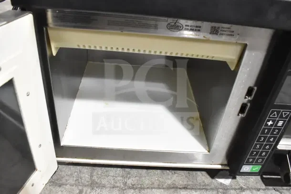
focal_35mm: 30
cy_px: 97
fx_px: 243
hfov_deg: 61.9
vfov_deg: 43.6
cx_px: 146
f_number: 6.3
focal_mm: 20
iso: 6400
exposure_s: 1/160
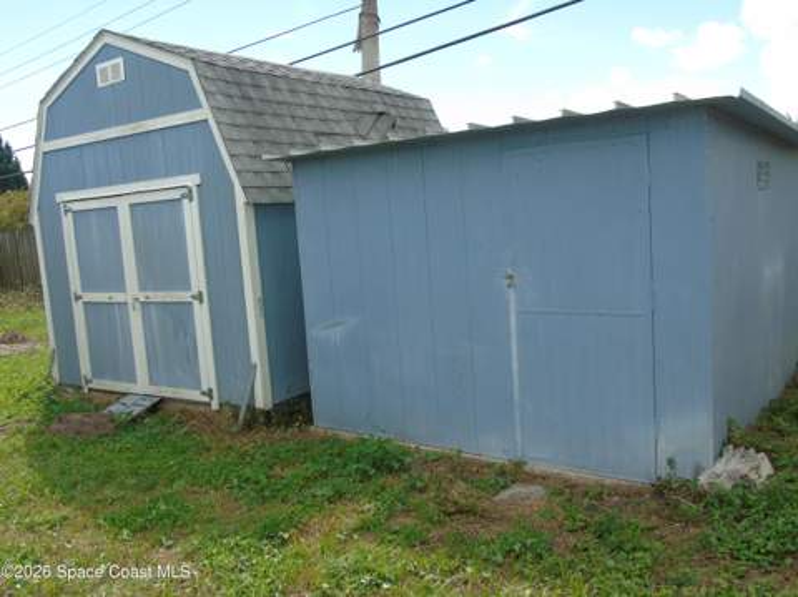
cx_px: 399
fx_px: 668
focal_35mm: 29
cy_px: 298
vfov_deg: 48.2
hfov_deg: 61.7
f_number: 3.6
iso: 80
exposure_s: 1/500
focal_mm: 5.2
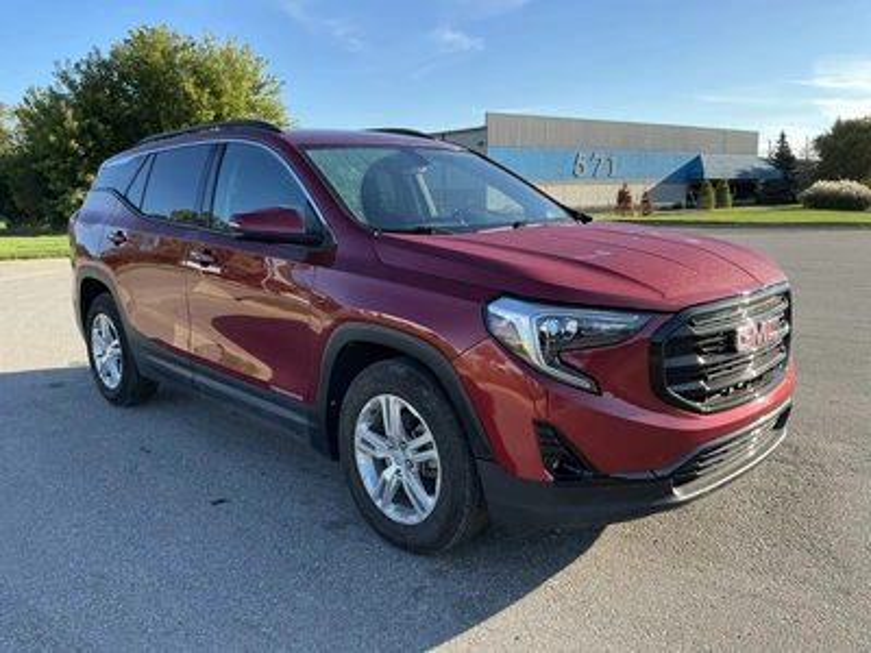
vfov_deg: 49.7
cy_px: 326
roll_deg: +1.5
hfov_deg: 63.4
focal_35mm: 28
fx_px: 705
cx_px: 436
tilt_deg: -9.0
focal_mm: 3
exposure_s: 1/620
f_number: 1.8
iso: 25
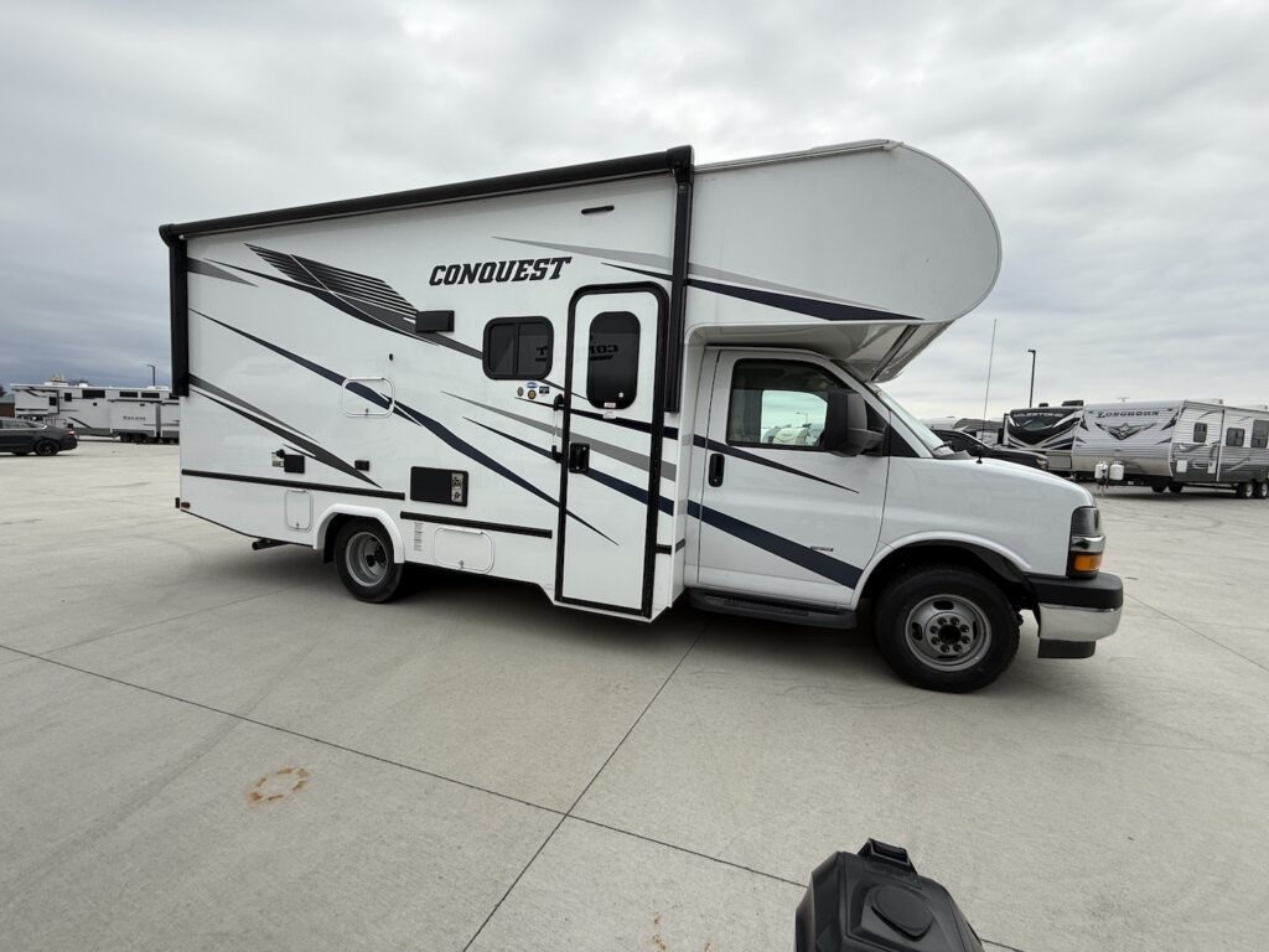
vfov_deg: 85.7
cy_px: 476
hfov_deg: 102.1
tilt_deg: -3.1
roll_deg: -2.5
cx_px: 634
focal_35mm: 14
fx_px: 513
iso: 50
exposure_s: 1/590
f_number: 2.2
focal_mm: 2.22
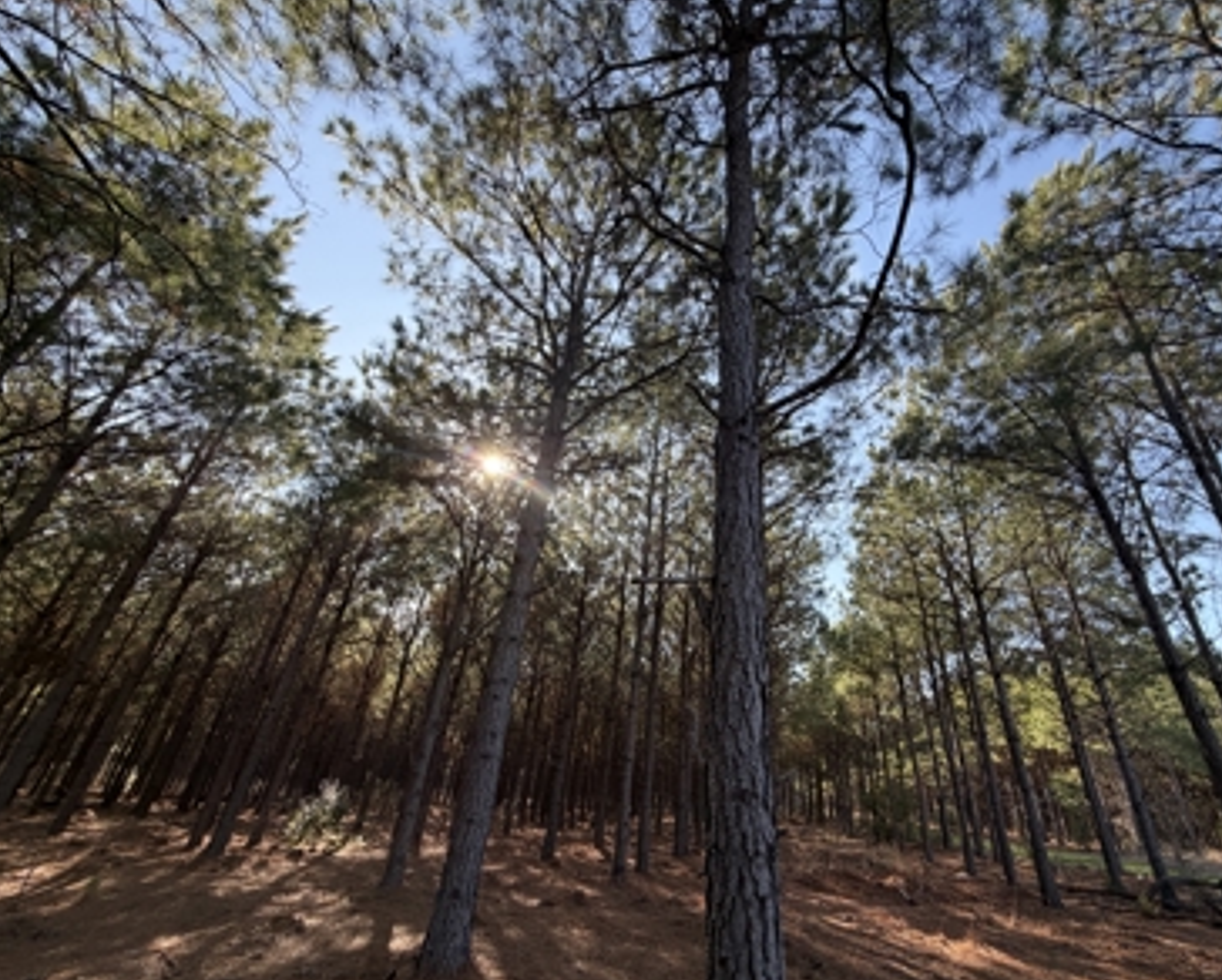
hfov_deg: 96.5
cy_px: 487
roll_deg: -3.7
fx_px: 543
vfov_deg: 84.1
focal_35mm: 15
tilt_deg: +30.4
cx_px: 665
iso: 50
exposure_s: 1/233
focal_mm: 2.22
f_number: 2.2
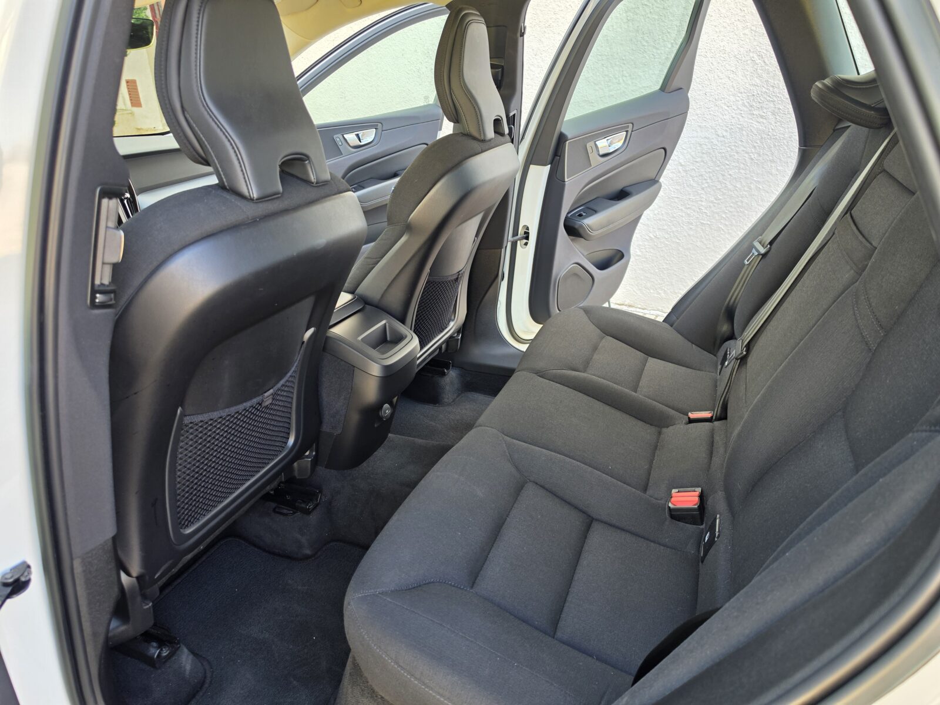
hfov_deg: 73.9
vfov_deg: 58.9
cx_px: 470
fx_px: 625
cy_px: 352
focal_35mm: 23
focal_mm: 6.5
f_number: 1.4
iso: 50
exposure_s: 1/180
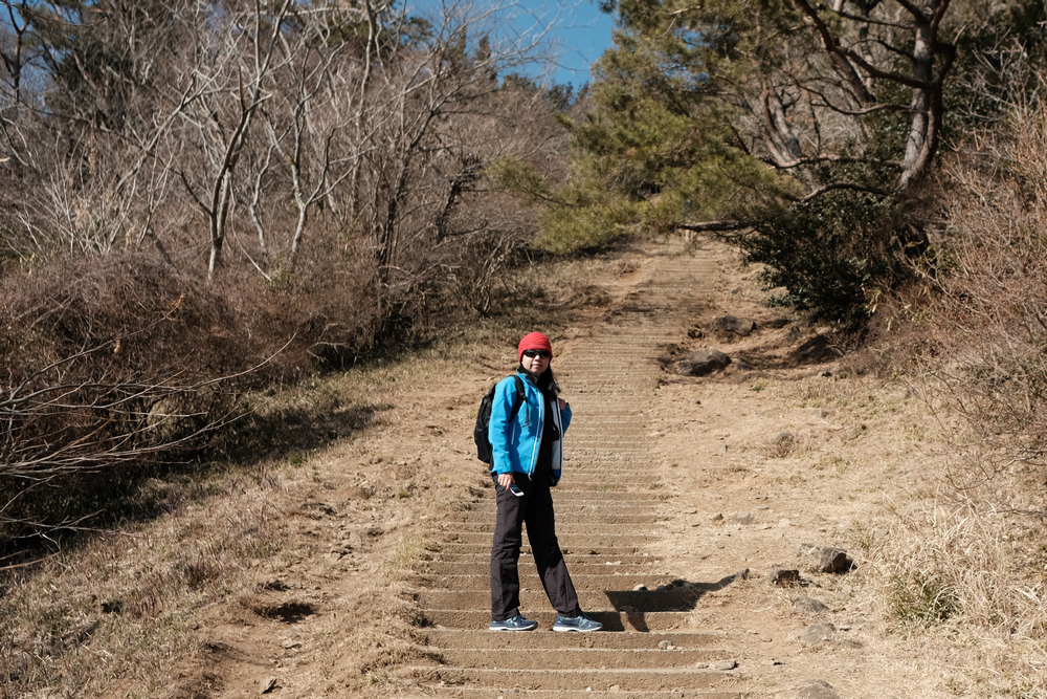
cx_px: 524
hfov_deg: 54.4
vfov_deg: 37.9
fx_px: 1018
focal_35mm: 35
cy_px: 350
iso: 200
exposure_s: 1/1700
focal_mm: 23
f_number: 3.6
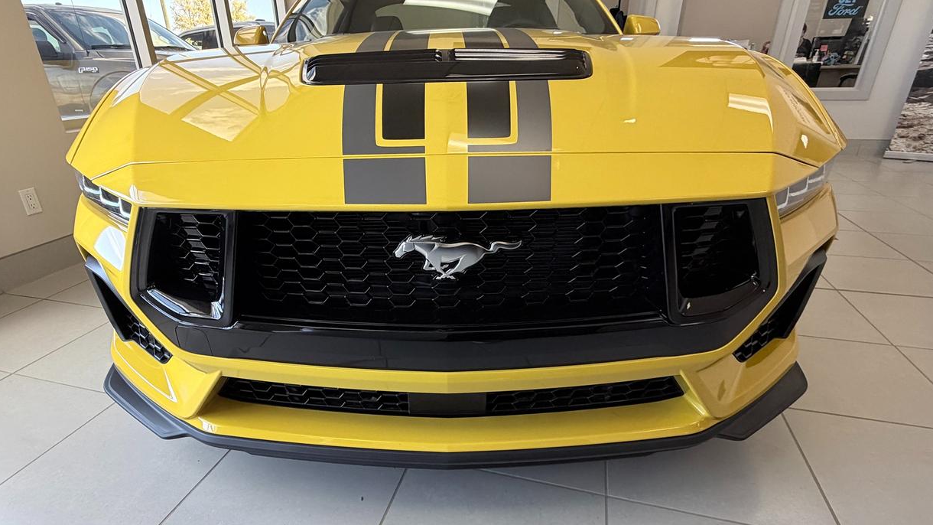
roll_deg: -2.3
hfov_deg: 99.3
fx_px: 396
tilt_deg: -25.6
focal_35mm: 16
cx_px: 448
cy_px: 256
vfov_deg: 67.1
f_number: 2.2
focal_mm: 2.22
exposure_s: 1/121
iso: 160
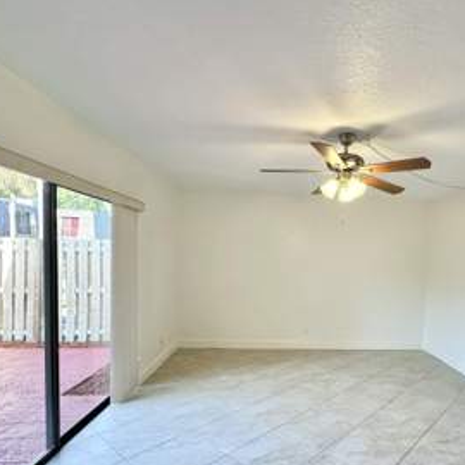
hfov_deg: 67.8
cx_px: 308
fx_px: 334
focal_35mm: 22
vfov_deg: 69.0
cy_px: 278
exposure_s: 1/120
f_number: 2.2
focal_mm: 2.22
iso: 160
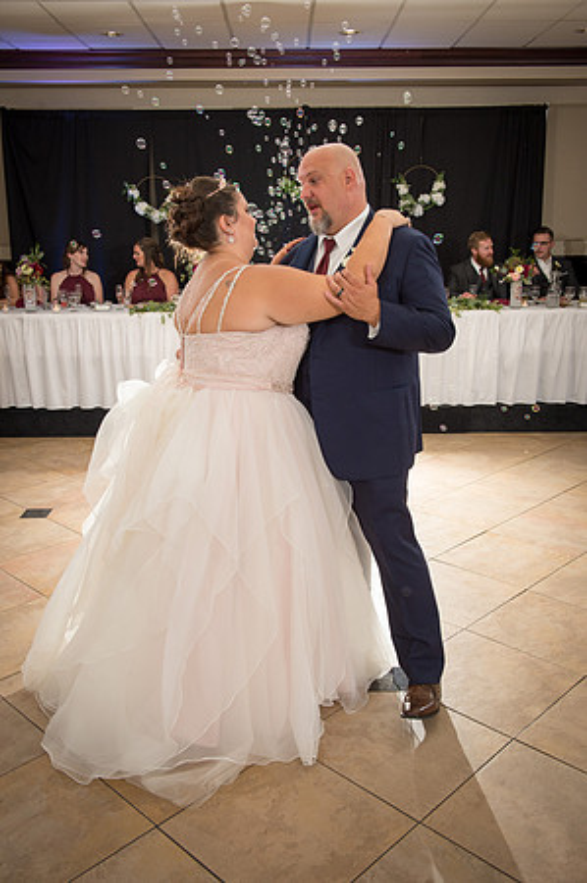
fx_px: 784
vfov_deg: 58.8
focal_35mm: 32
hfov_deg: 41.0
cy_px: 442
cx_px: 294
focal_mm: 32
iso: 800
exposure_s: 1/125
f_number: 5.6
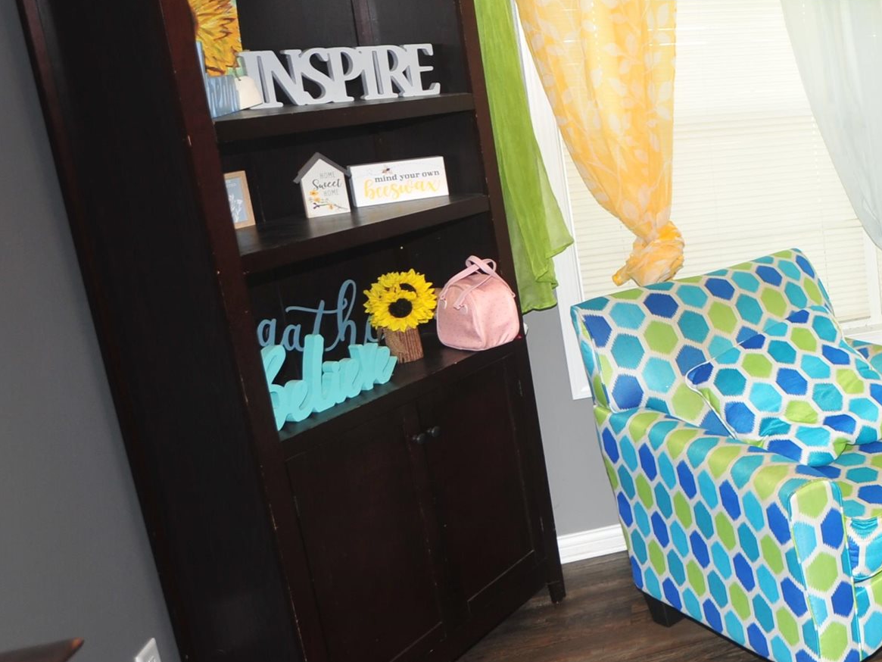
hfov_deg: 34.8
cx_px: 1138
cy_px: 211
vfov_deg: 37.3
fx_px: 968
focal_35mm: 38
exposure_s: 1/60
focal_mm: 15
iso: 220
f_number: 5
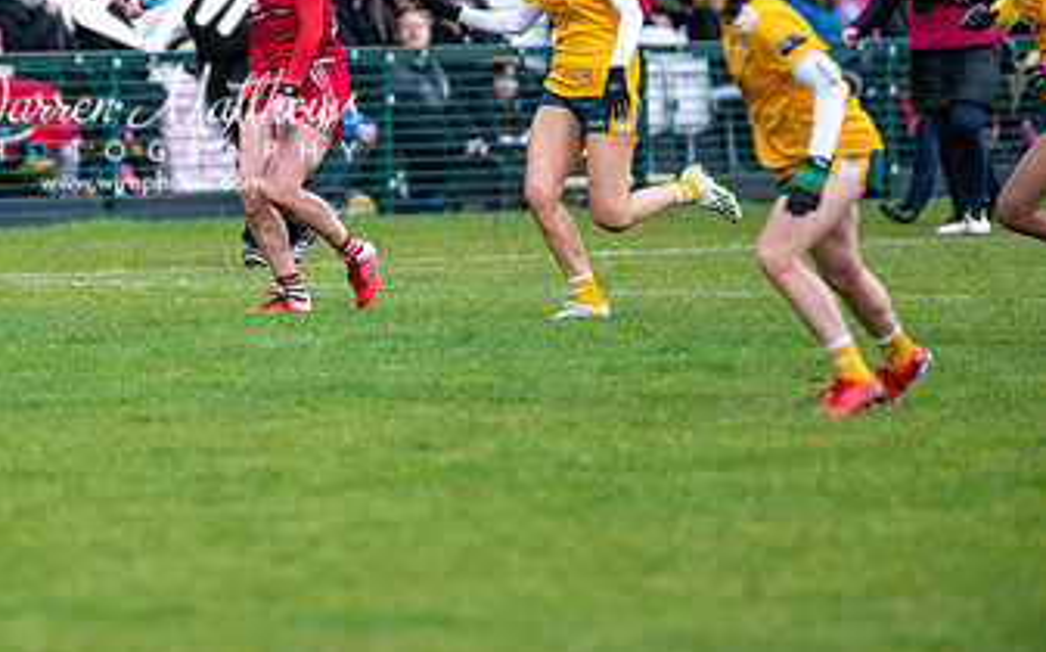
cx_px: 152
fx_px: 15011
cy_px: 54
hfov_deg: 4.0
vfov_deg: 2.5
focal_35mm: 527
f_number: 2.8
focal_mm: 300
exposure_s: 1/640
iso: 2200
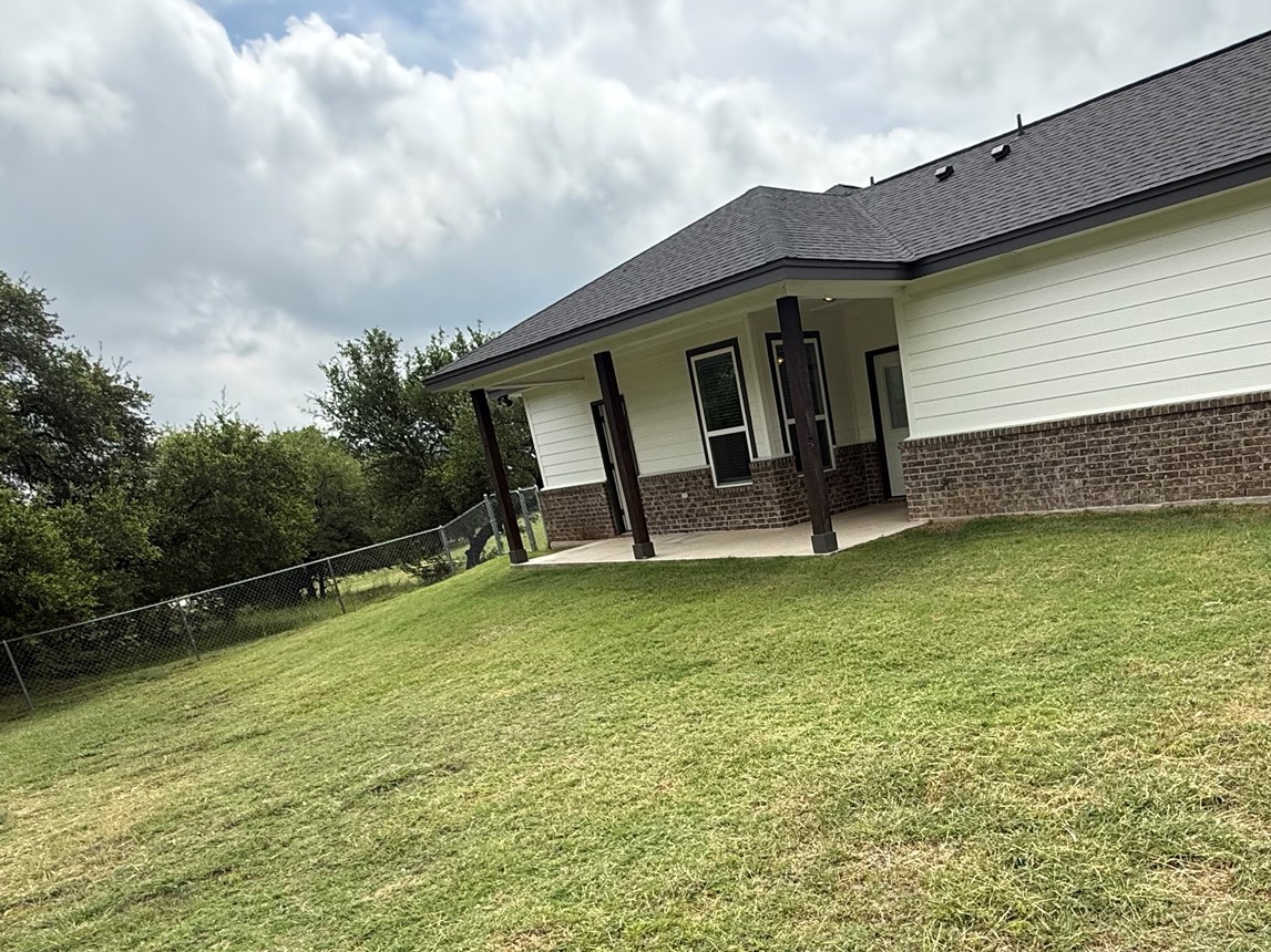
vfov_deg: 52.7
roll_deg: +8.7
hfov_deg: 67.4
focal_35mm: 25
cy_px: 700
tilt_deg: -16.2
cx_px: 850
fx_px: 918
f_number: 2.2
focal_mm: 2.22
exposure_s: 1/1399
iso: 50
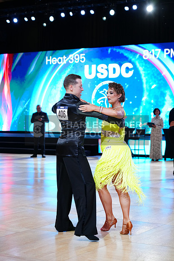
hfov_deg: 17.7
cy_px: 130
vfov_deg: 26.3
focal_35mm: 77
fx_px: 558
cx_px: 87
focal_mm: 77
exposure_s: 1/400
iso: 2500
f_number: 4
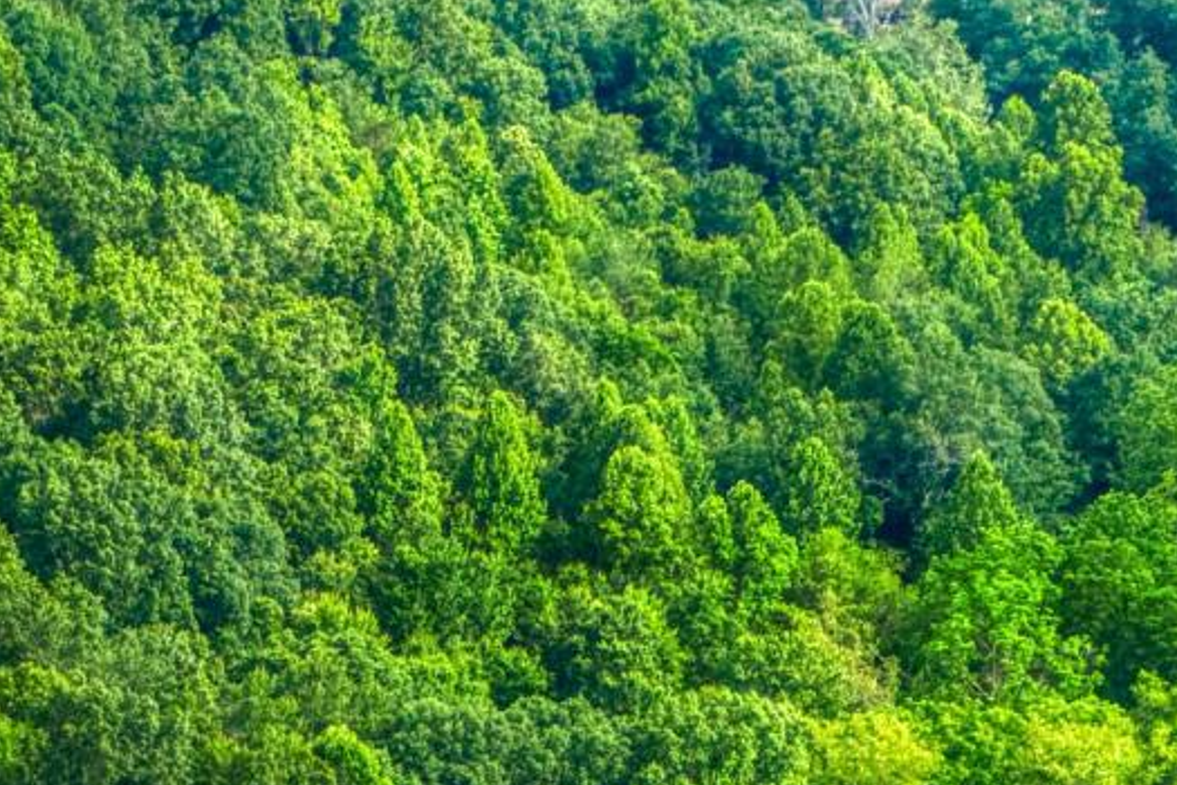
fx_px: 5231
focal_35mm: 160
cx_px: 312
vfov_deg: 8.2
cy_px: 1554
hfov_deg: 12.8
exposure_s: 1/40
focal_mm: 10.26
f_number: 4.5
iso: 100
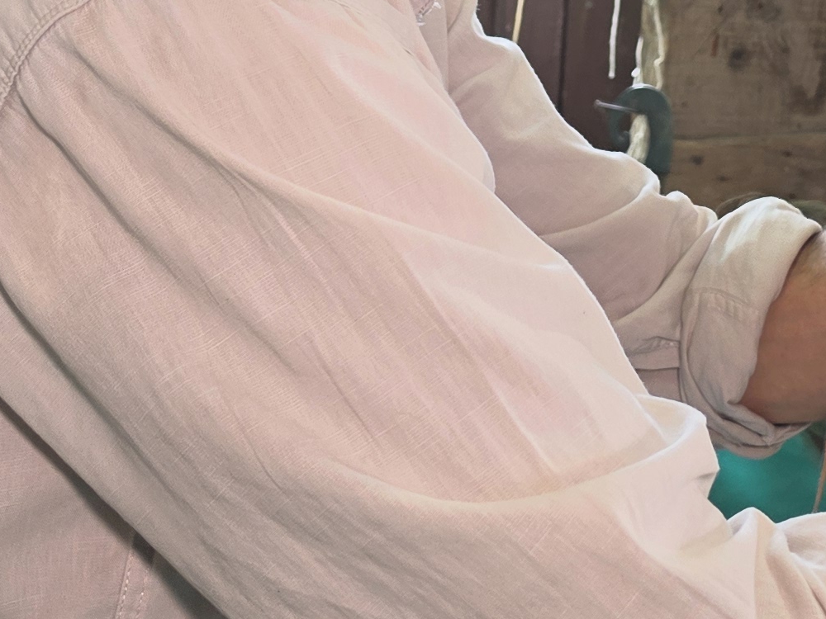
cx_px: 685
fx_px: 2195
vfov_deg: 15.6
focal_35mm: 92
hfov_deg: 21.0
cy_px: -83
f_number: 1.4
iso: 50
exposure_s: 1/100
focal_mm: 6.5
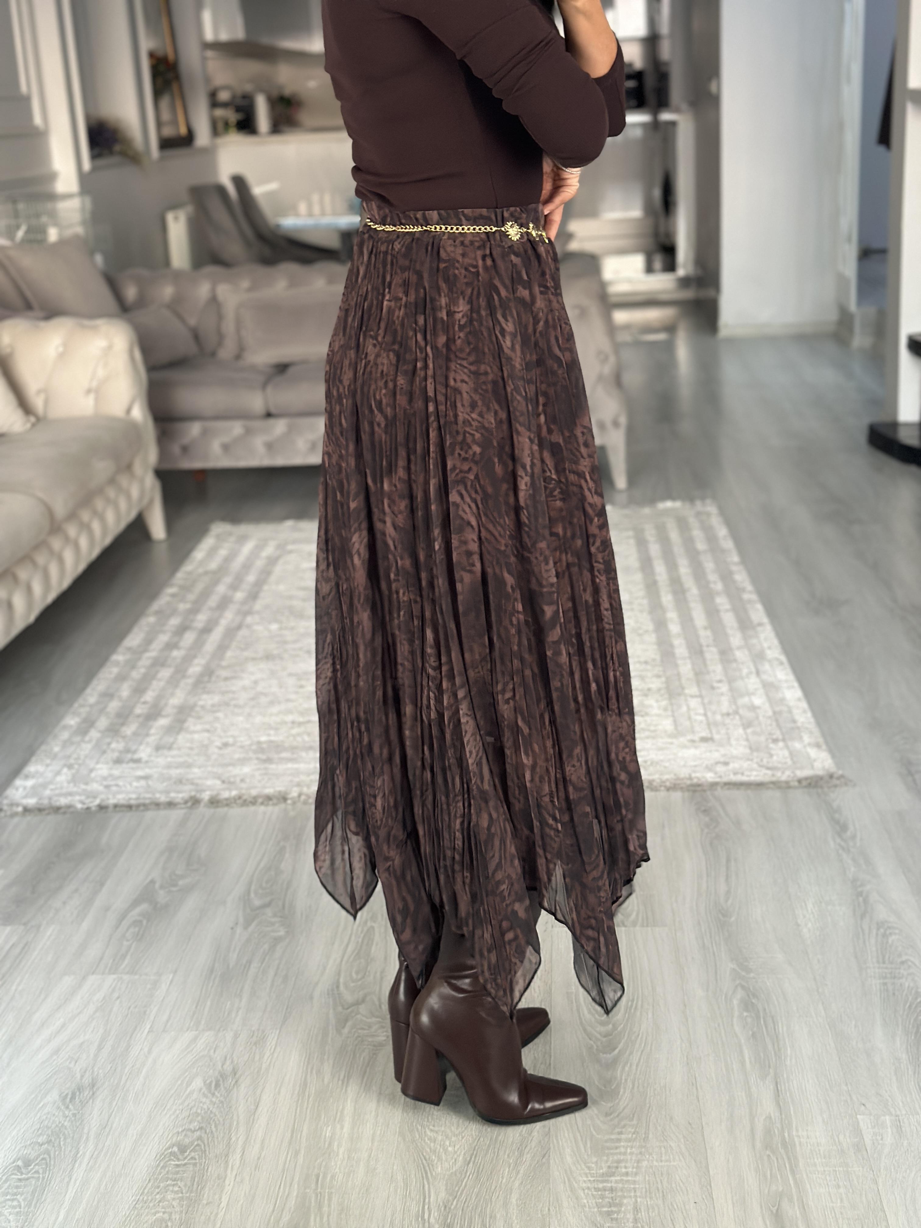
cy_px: 614
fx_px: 1703
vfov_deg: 39.7
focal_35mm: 48
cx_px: 460
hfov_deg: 30.3
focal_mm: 6.86
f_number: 1.78
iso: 400
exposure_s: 1/43
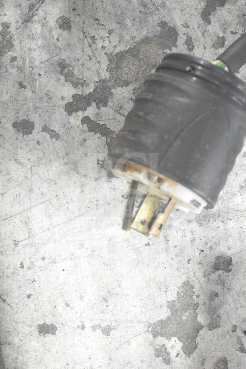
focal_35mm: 82
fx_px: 845
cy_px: 184
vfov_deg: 24.6
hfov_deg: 16.6
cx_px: 123
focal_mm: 55
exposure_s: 1/100
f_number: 5.6
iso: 7200
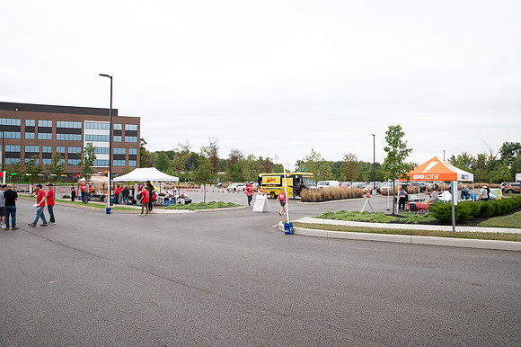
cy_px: 174
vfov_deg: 53.1
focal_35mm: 24
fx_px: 347
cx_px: 260
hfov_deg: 73.8
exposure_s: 1/160
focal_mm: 24
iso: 640
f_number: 6.3
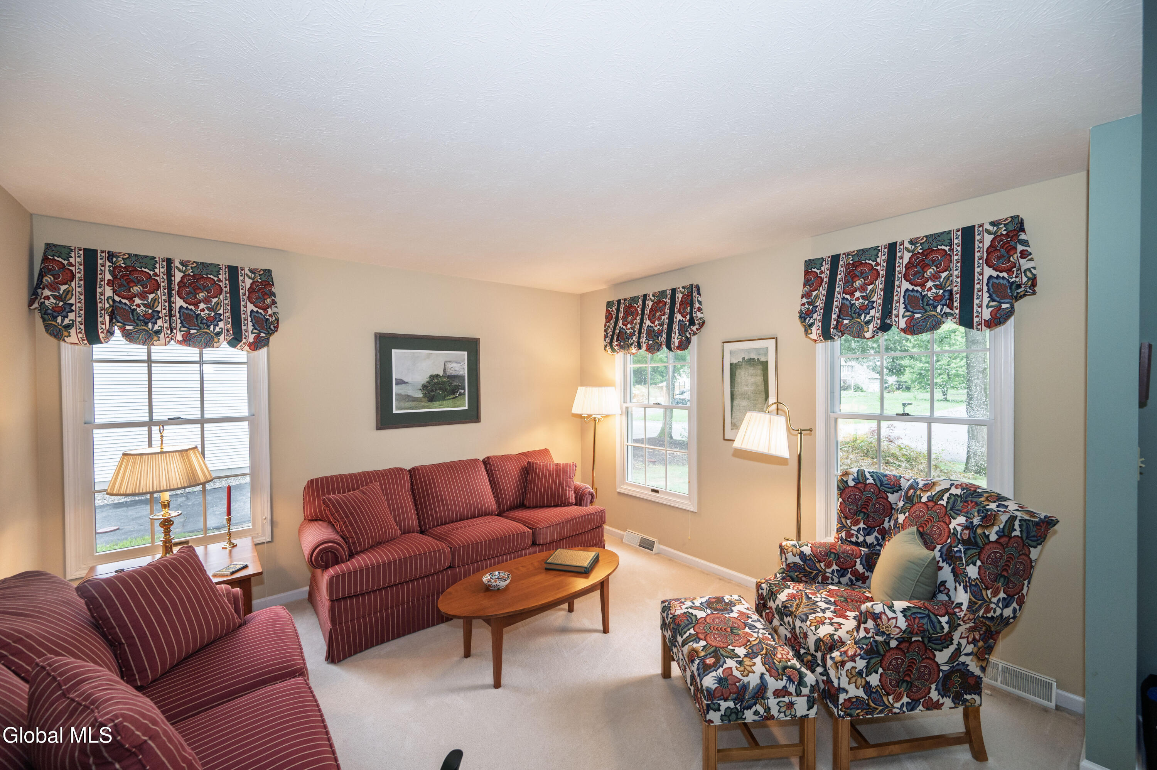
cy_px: 385
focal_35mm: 14
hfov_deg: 104.3
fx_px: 450
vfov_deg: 81.1
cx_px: 578
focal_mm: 14
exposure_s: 1/60
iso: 400
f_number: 5.6
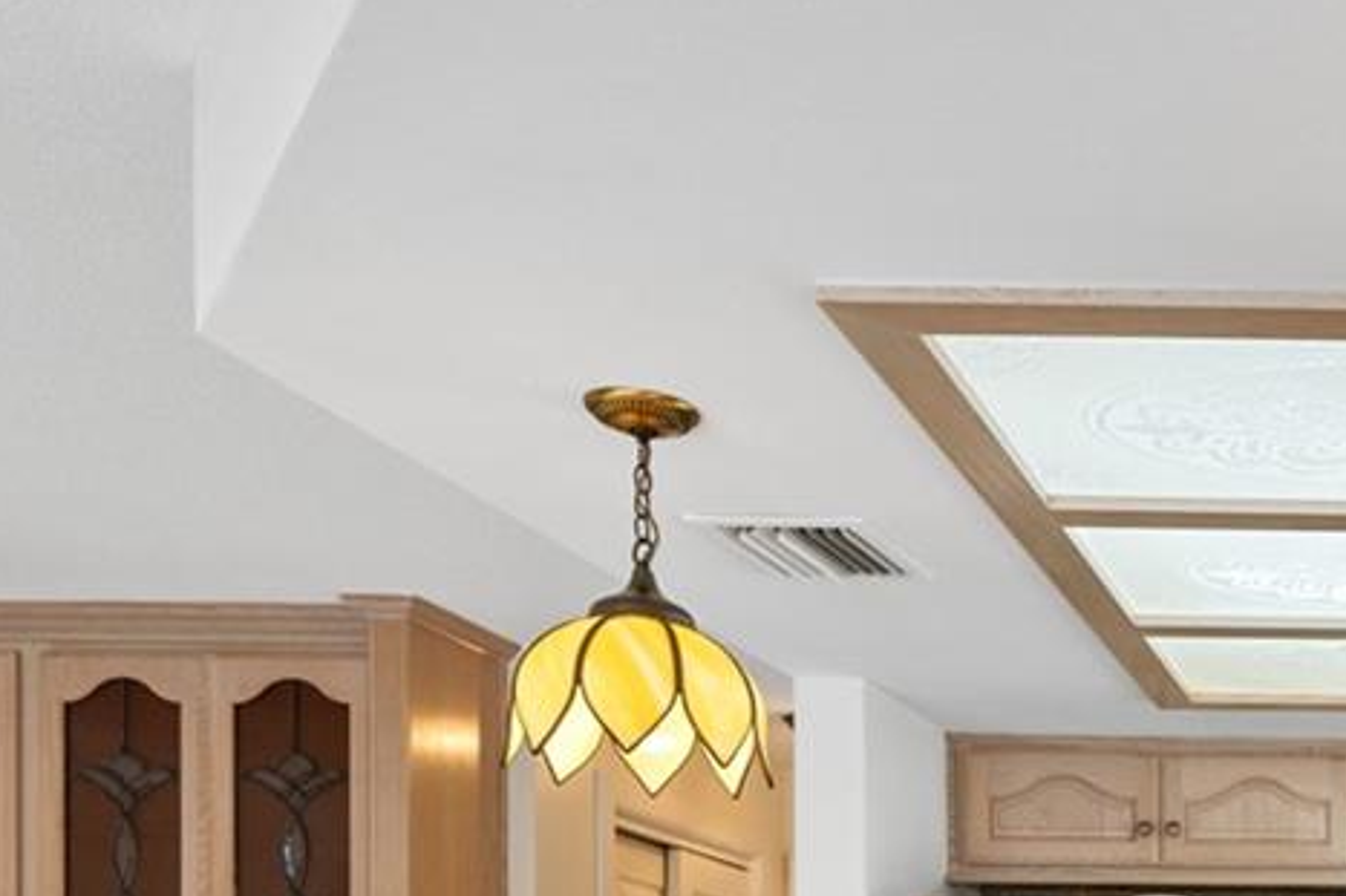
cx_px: 1600
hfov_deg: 33.7
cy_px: 1154
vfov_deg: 24.6
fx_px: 1794
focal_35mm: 48
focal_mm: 14
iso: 250
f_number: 9
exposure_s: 1/5
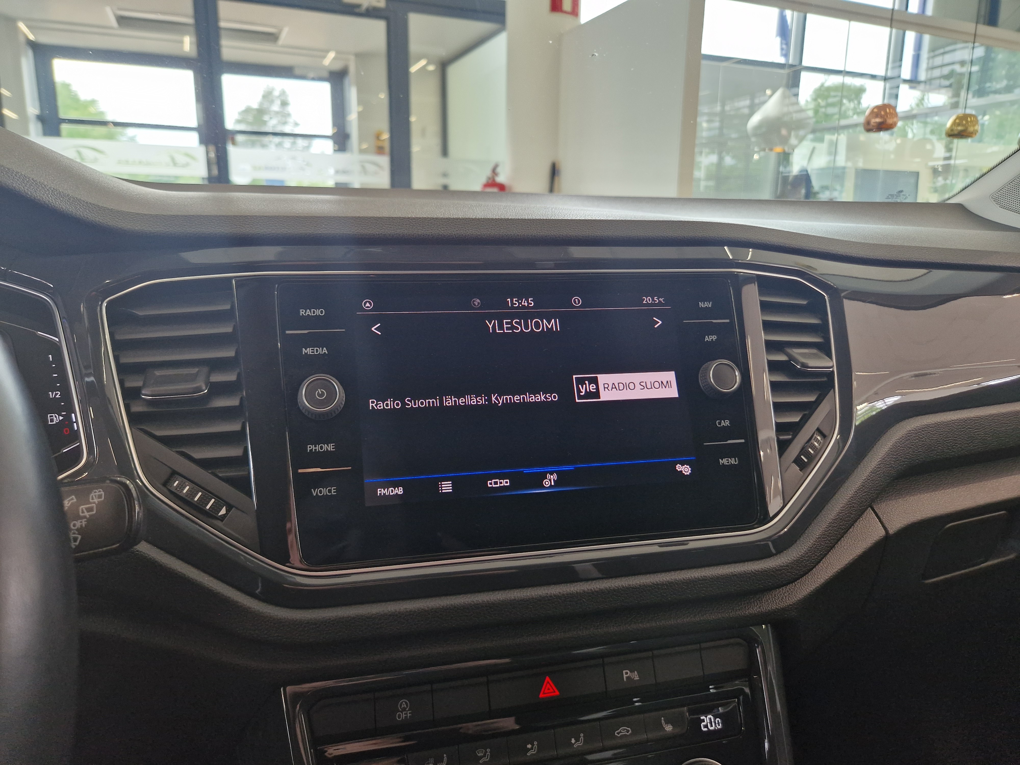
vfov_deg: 58.9
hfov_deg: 73.9
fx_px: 678
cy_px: 382
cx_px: 510
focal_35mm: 23
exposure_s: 1/180
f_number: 1.8
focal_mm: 5.4
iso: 160
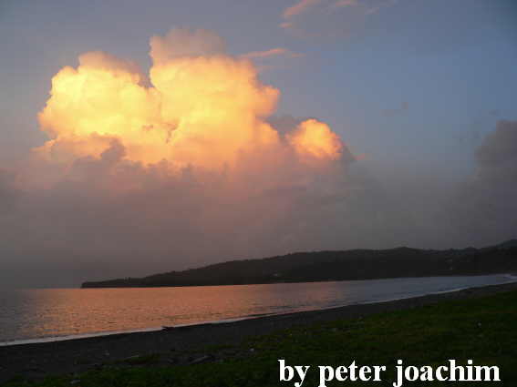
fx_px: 523
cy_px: 194
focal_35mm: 35
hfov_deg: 52.6
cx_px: 258
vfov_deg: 40.7
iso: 64
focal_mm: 6
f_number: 2.8
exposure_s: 1/60
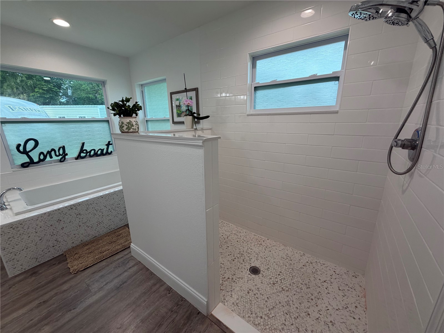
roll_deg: +1.7
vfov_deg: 85.7
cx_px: 222
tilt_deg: -14.5
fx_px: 180
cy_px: 166
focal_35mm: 14
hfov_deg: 102.1
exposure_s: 1/120
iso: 100
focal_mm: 2.22
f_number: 2.2
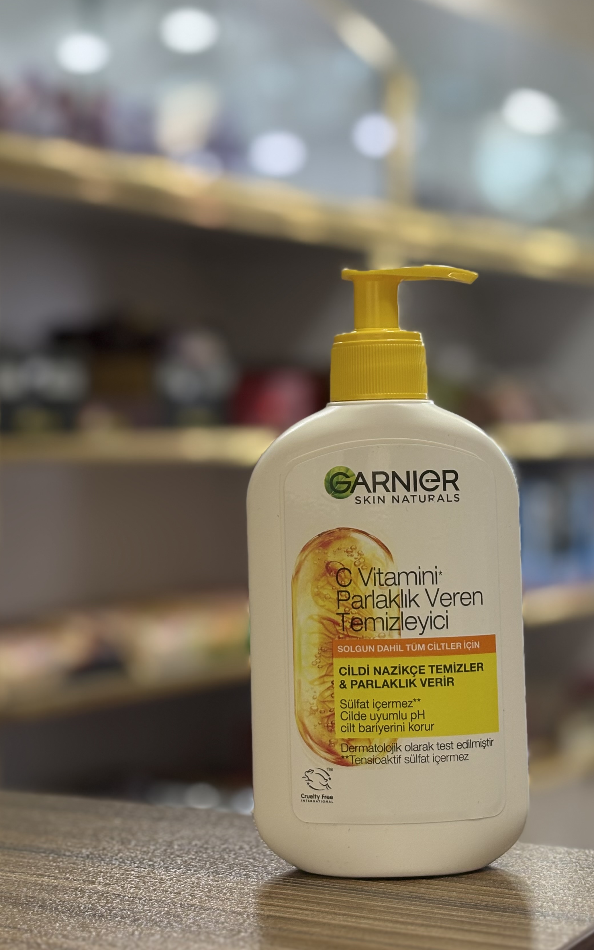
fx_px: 1735
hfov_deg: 19.4
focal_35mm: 67
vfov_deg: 30.6
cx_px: 240
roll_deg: +1.1
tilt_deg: +1.3
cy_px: 418
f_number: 1.6
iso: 64
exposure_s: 1/100
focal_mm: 5.96
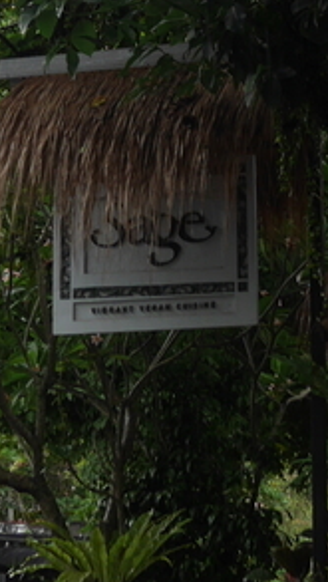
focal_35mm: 107
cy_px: 27
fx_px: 1653
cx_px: 300
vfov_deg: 19.5
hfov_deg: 11.3
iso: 200
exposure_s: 1/125
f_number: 4
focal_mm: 12
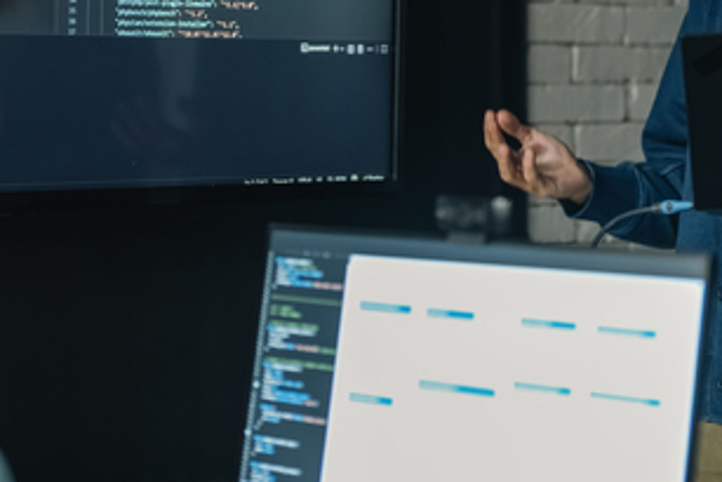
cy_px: -43
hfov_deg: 17.3
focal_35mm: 118
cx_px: 357
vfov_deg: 11.5
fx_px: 2368
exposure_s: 1/100
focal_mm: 50
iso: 1250
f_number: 1.2
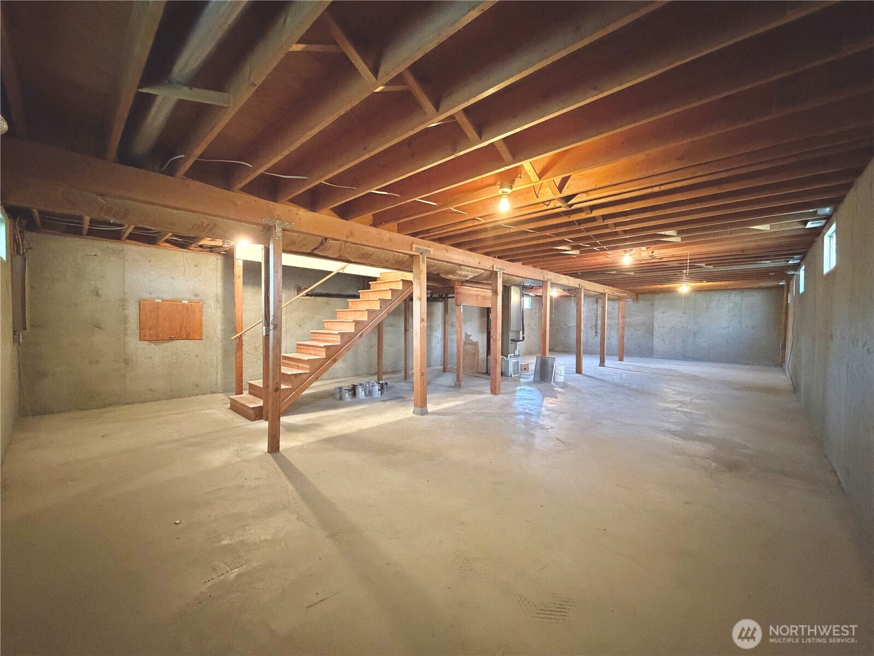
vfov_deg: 85.7
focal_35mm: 14
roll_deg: -0.3
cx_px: 437
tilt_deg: -1.7
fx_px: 353
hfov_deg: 102.1
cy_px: 328
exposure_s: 1/40
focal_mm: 2.22
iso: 1250
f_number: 2.2
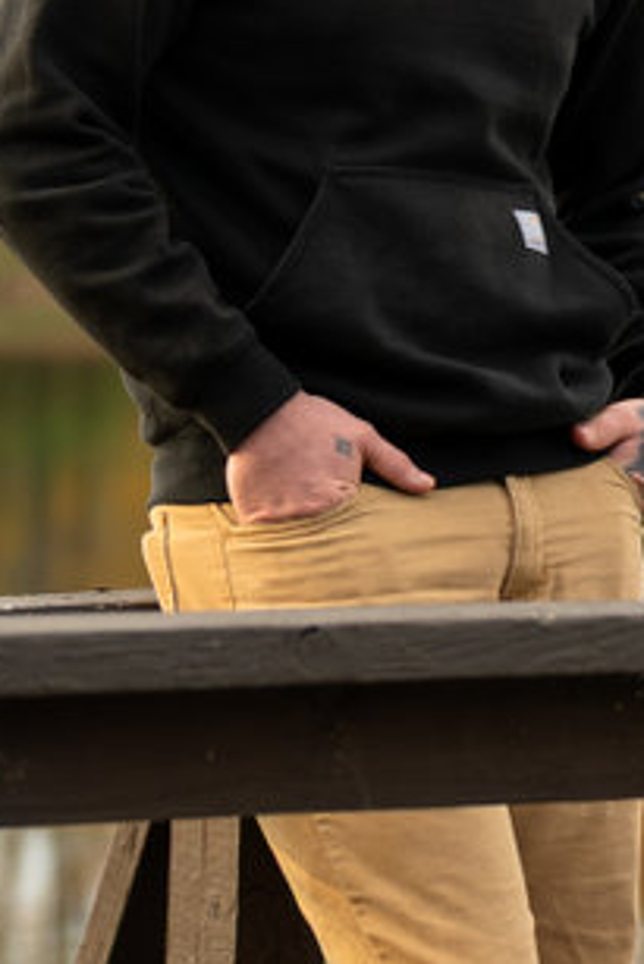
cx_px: 457
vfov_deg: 6.2
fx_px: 8898
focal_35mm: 332
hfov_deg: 4.1
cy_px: 218
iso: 200
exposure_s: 1/500
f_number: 2.8
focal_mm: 79
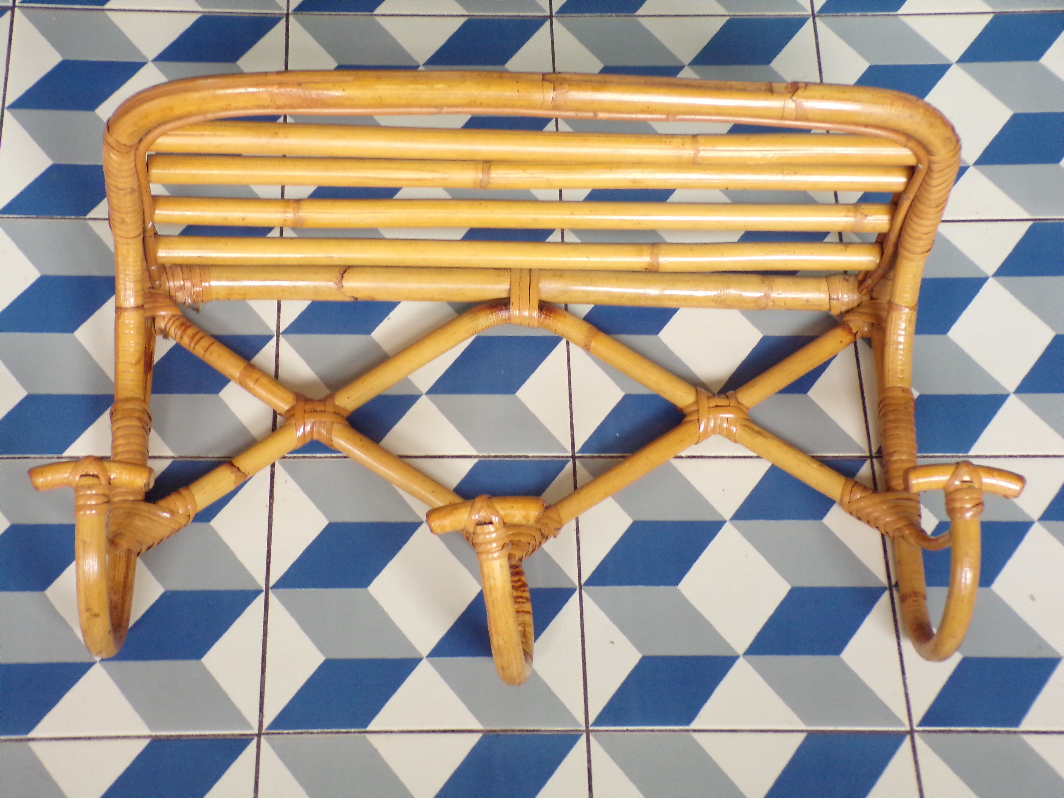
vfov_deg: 22.6
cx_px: 532
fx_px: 1998
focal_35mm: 65
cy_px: 399
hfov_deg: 29.8
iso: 400
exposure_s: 1/18
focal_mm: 11.6
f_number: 3.8
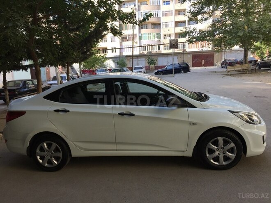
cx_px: 136
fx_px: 227
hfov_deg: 61.7
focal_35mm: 29
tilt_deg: -8.1
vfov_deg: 48.2
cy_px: 102
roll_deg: +1.6
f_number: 2.2
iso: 32
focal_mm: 4.15
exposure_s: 1/366
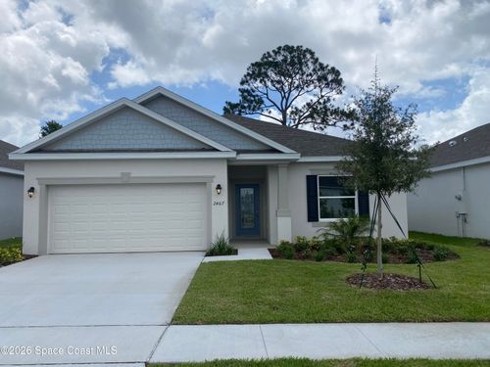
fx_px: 368
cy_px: 184
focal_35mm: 26
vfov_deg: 53.1
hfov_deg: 67.3
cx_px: 245
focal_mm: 4.25
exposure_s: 1/4808
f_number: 1.8
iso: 32
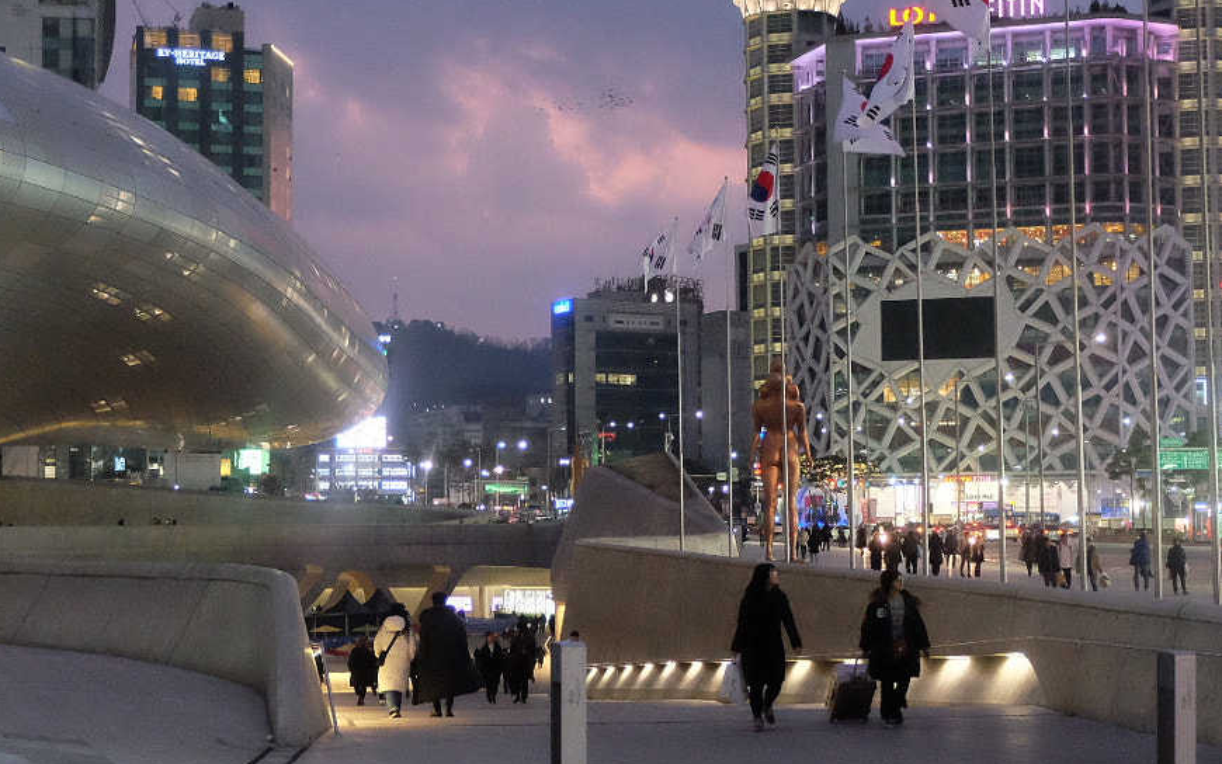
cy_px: 386
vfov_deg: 21.6
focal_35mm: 60
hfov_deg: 34.0
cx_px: 567
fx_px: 1998
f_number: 4
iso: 6400
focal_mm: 21.1
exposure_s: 1/60
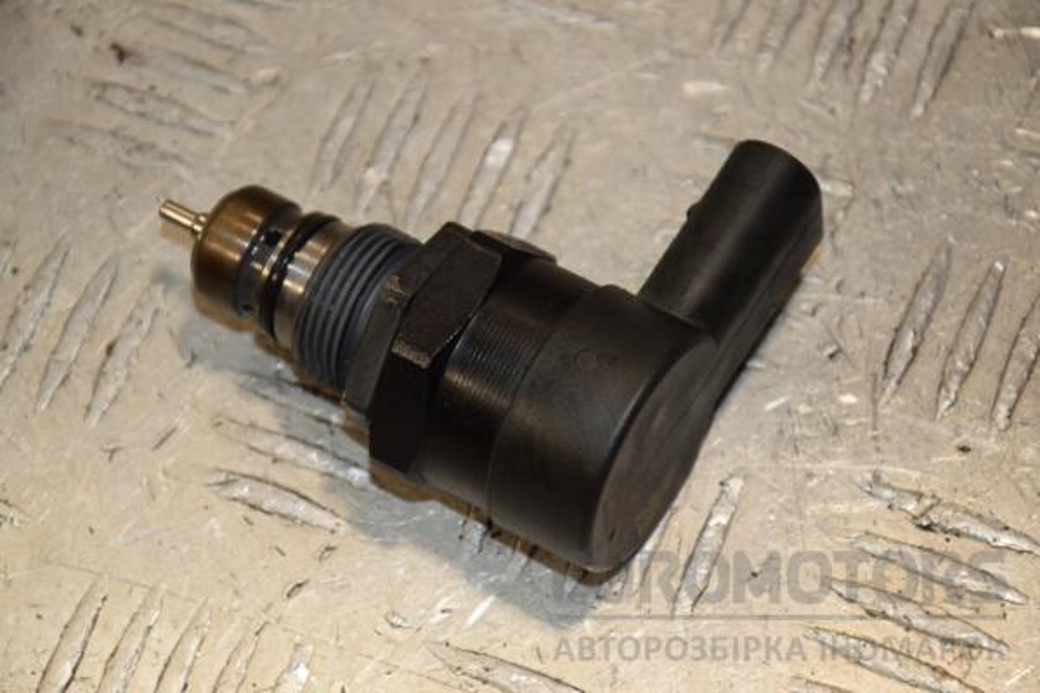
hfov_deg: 13.0
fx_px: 4550
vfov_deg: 8.7
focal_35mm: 158
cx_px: 520
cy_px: 346
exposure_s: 1/200
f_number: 7.1
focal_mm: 105
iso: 800
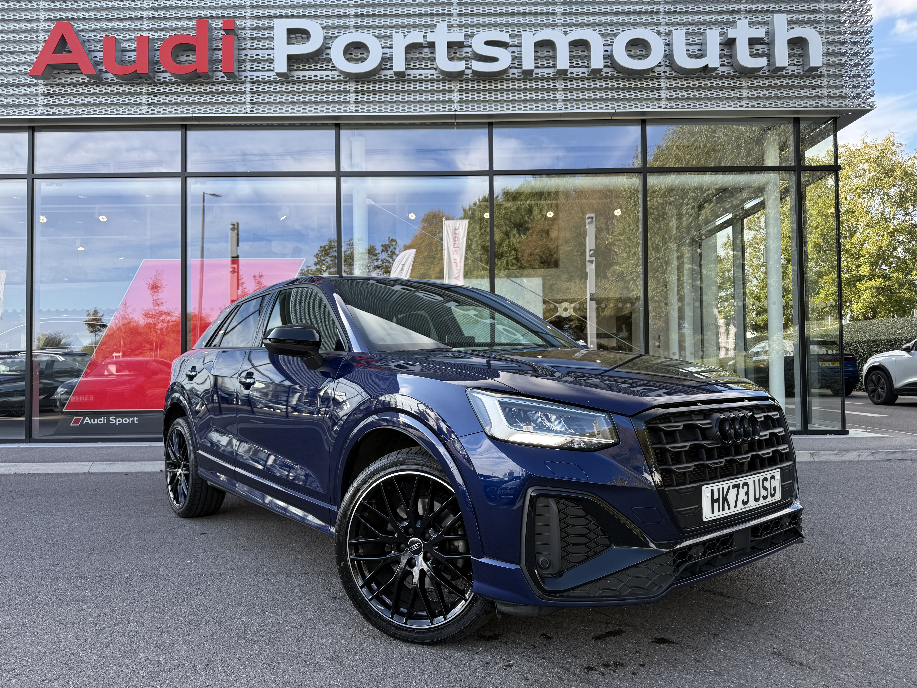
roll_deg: +0.3
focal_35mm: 24
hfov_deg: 71.6
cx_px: 458
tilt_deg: +1.3
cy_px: 344
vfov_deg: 56.8
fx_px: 636
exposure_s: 1/780
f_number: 1.78
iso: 80
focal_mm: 6.76
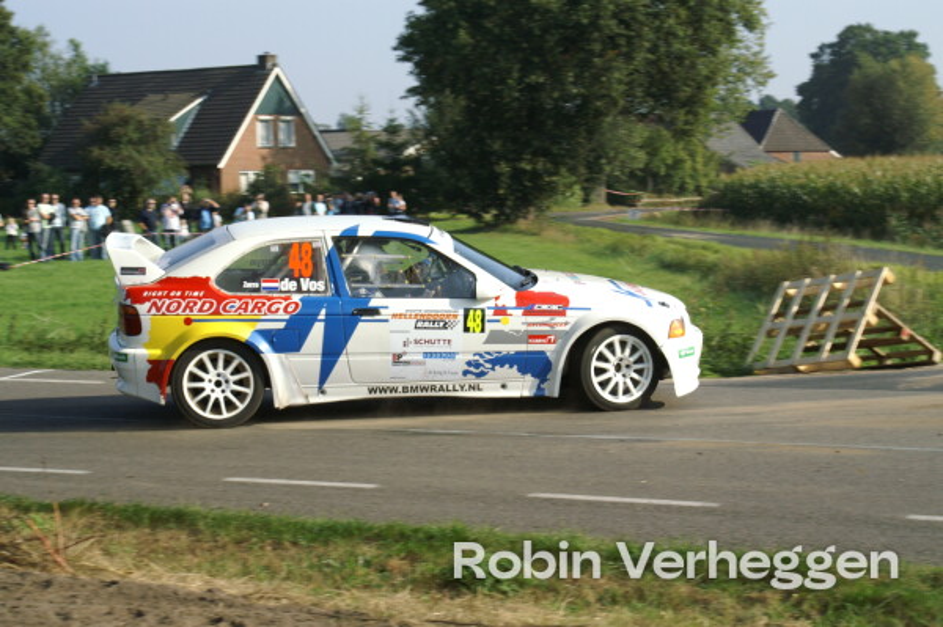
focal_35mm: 75
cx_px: 472
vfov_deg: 18.2
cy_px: 314
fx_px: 1963
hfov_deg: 27.0
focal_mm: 50
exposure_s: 1/250
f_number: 13
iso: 400
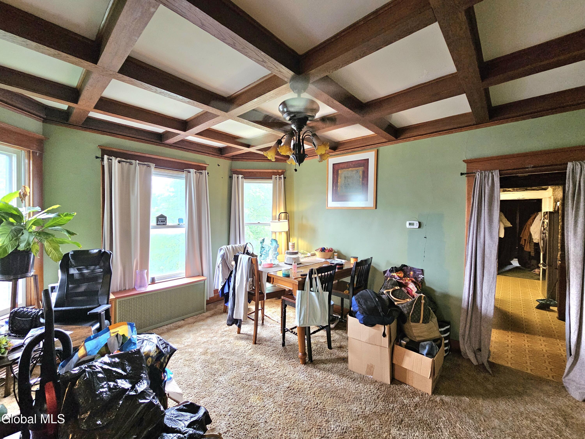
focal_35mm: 13
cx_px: 292
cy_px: 220
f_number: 2.2
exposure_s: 1/30
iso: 400
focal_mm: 2.2
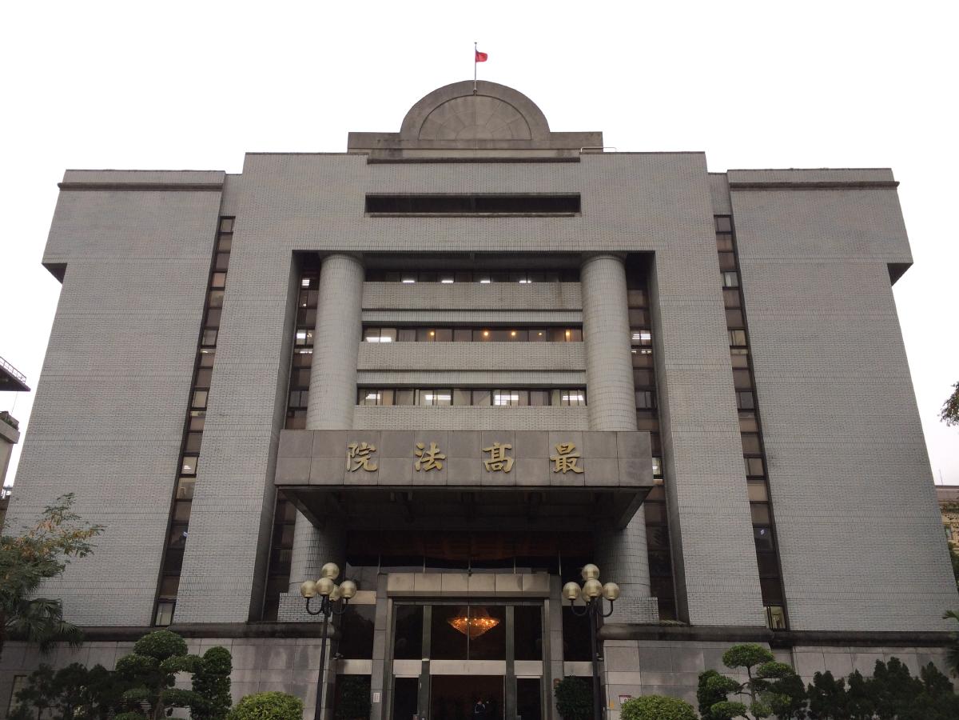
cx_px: 480
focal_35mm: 30
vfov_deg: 46.8
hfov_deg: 60.0
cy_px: 360
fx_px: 831
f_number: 2.2
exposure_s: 1/60
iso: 50
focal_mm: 4.12
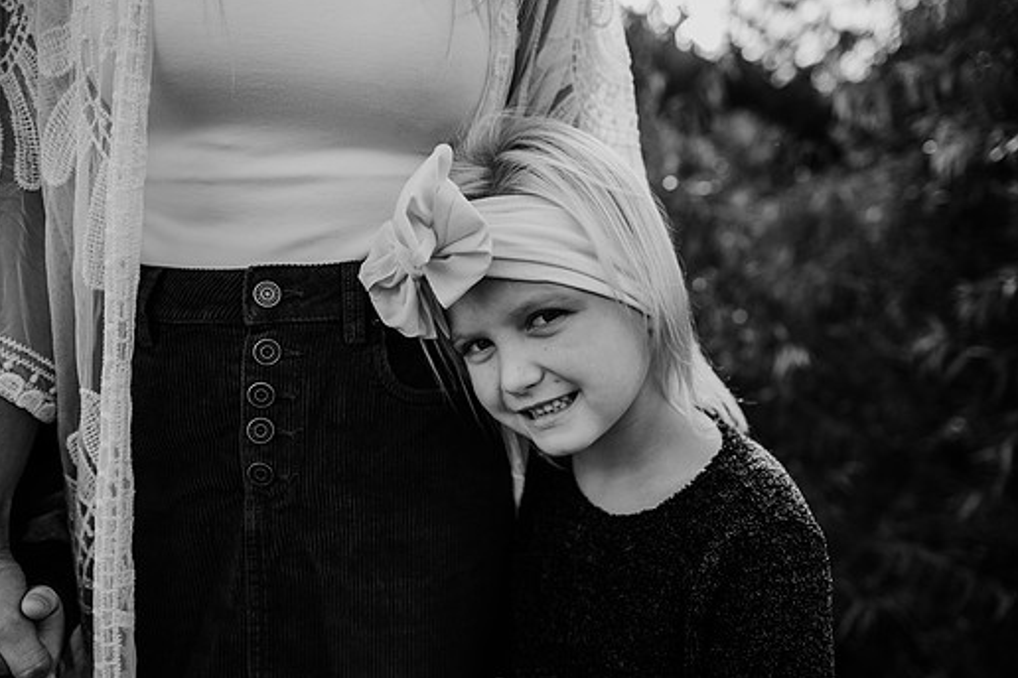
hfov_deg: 67.4
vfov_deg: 47.9
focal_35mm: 27
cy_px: 338
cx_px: 529
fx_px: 763
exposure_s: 1/1250
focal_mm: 24
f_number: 2.5
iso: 200
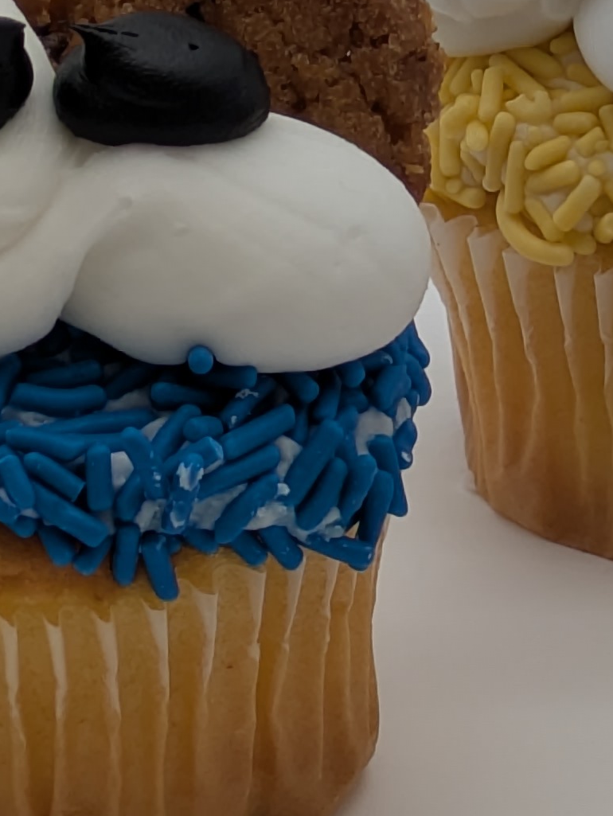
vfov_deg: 8.6
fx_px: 5425
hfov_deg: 6.4
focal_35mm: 230
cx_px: 744
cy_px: 141
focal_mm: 5.43
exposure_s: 1/697
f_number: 1.89
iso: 57
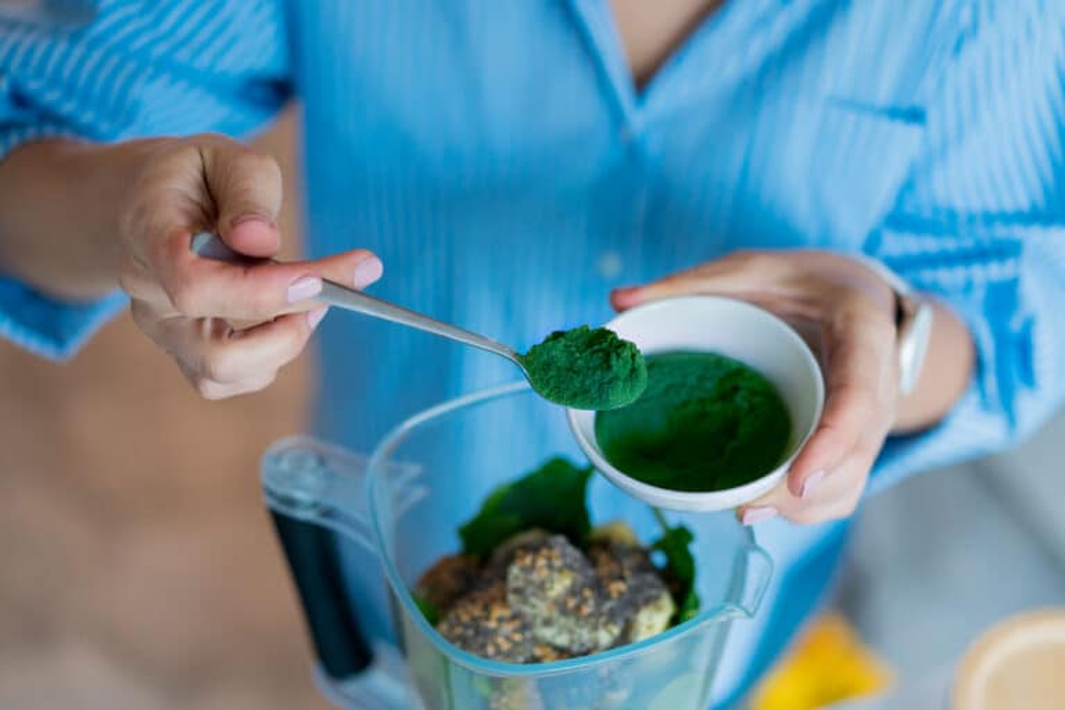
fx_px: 1627
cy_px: 355
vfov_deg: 24.6
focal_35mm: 55
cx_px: 532
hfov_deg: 36.2
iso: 640
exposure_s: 1/160
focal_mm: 55
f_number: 2
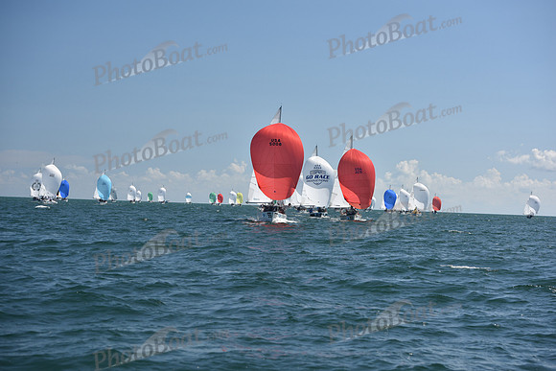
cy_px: 186
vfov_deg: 18.2
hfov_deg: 27.0
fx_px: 1159
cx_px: 278
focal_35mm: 75
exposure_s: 1/1250
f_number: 5
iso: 250
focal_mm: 75
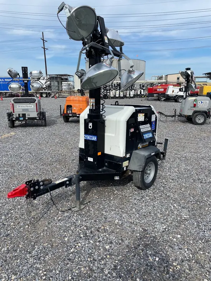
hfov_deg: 53.1
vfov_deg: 67.3
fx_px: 211
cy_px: 140
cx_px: 106
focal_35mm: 26
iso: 32
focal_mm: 4.25
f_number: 1.8
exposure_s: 1/2890
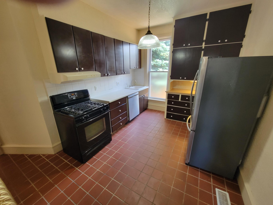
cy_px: 102
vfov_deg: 89.9
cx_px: 136
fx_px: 103
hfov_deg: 106.2
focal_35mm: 13
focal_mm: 2.2
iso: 250
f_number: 2.2
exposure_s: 1/60
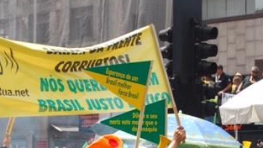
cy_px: 117
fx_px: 1235
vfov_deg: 6.8
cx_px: 85
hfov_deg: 12.1
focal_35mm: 177
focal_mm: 55
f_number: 7.1
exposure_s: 1/320
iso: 400
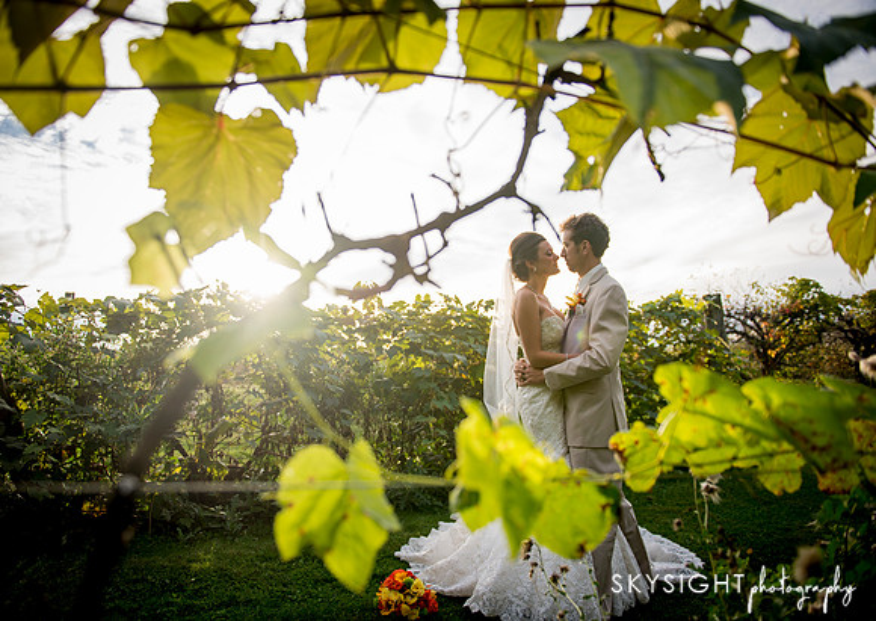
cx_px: 424
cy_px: 310
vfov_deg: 53.2
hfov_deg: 70.4
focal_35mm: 25
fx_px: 620
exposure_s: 1/640
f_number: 2.8
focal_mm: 24
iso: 160
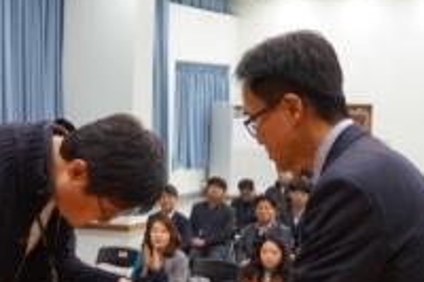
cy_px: 171
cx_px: 81
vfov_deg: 16.2
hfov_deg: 23.8
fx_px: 990
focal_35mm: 84
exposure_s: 1/160
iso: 2500
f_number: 4.5
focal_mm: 25
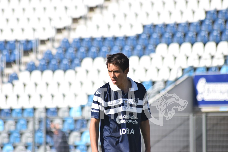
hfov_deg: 4.6
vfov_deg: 3.1
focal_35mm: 450
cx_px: 114
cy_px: 76
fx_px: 2850
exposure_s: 1/3200
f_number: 6.3
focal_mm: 300
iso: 1250
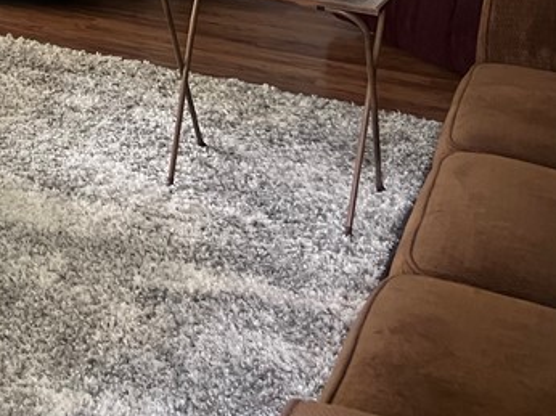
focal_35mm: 77
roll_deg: -0.1
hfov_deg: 23.7
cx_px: -64
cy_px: -175
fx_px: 1236
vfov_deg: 17.5
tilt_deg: -8.9
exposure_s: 1/60
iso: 200
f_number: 1.5
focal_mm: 5.7
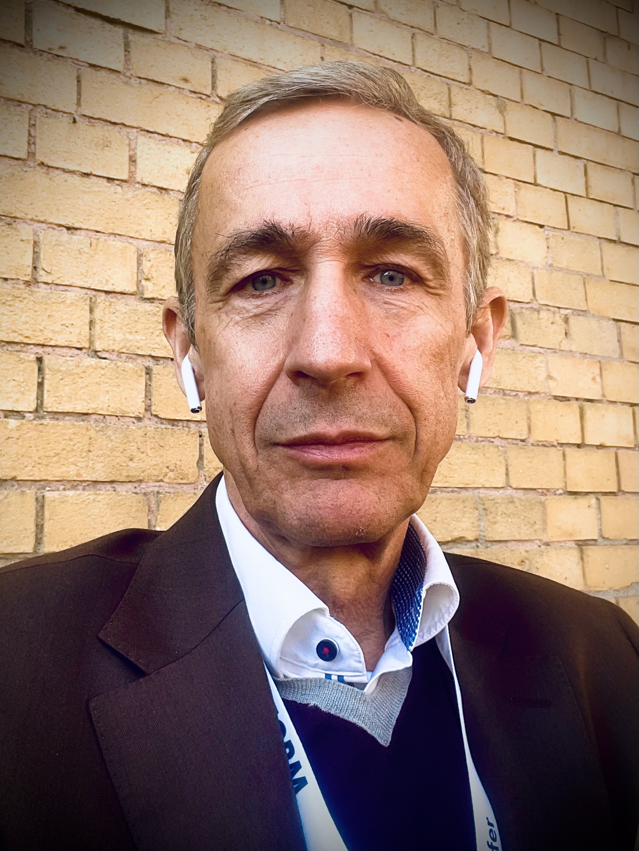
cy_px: 426
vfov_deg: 60.0
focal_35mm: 30
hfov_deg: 46.8
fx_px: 738
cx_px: 320
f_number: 2.2
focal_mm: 2.71
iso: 50
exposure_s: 1/121
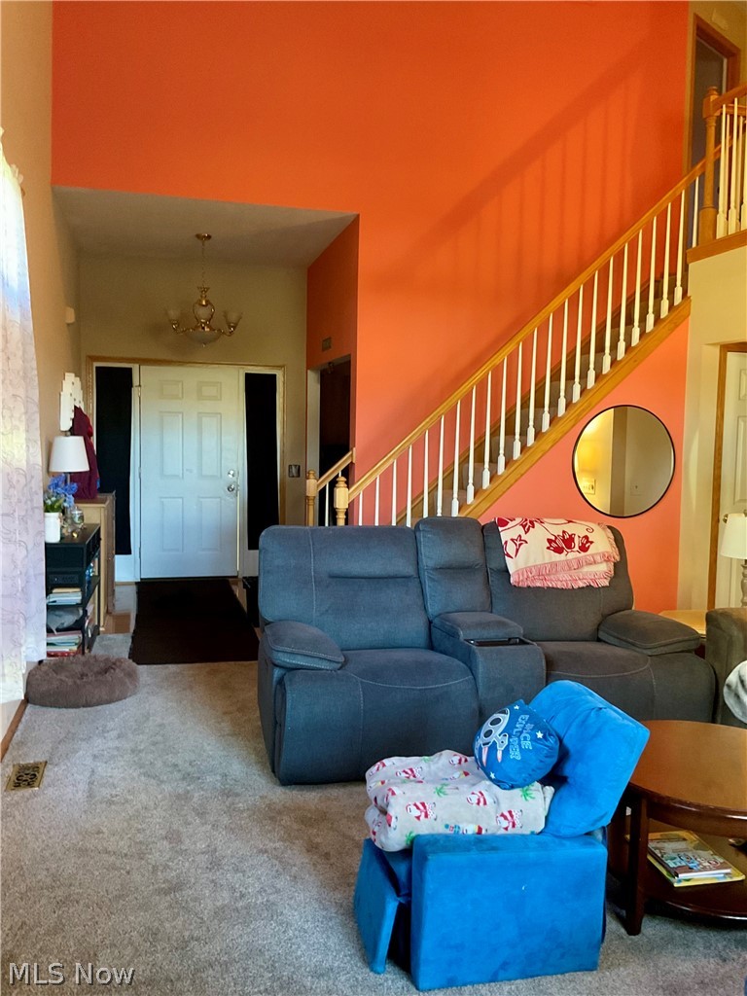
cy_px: 498
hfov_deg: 48.2
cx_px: 374
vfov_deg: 61.7
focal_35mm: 29
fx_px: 834
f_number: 1.8
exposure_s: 1/30
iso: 250
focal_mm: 3
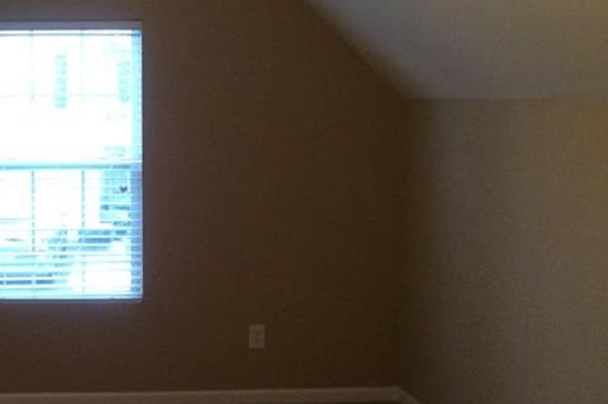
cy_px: 206
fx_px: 1249
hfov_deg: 26.6
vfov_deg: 18.4
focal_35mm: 74
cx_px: 82
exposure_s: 1/24
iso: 125
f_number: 2.4
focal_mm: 3.3
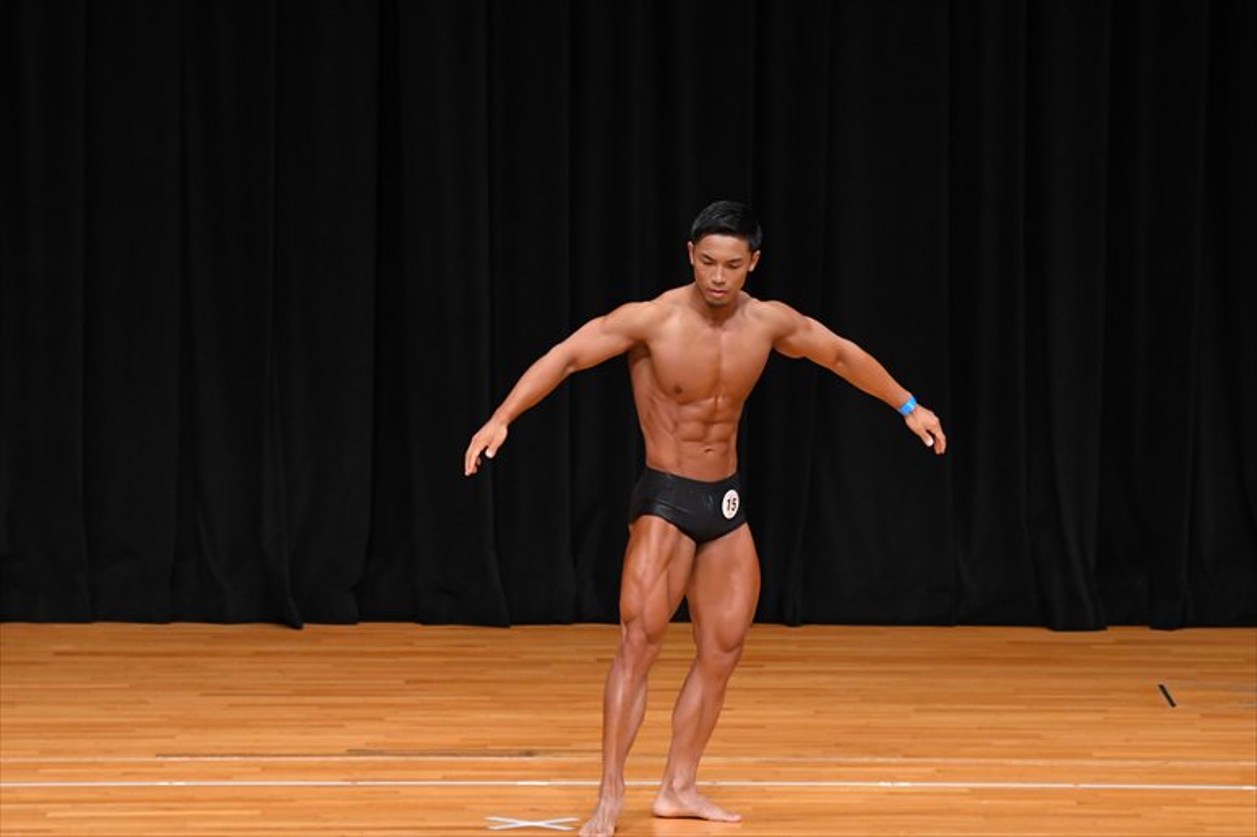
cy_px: 418
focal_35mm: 240
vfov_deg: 5.7
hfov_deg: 8.6
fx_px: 8376
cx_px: 628
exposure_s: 1/400
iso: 3200
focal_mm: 160
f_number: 5.6
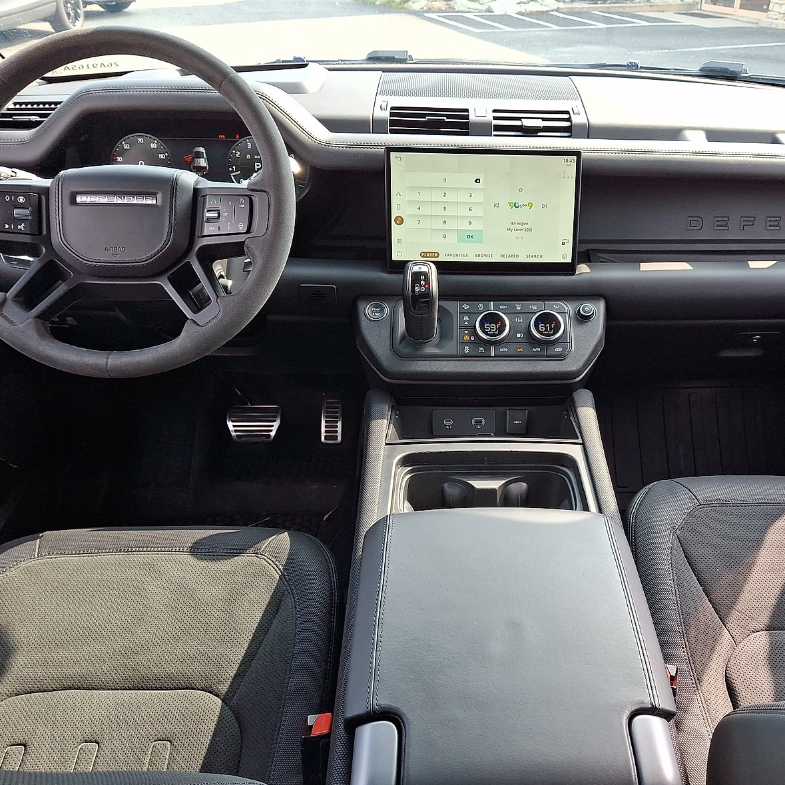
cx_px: 480
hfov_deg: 53.6
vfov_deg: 54.0
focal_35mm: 30
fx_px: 770
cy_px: 395
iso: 25
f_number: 1.8
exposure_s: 1/120
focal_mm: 4.69
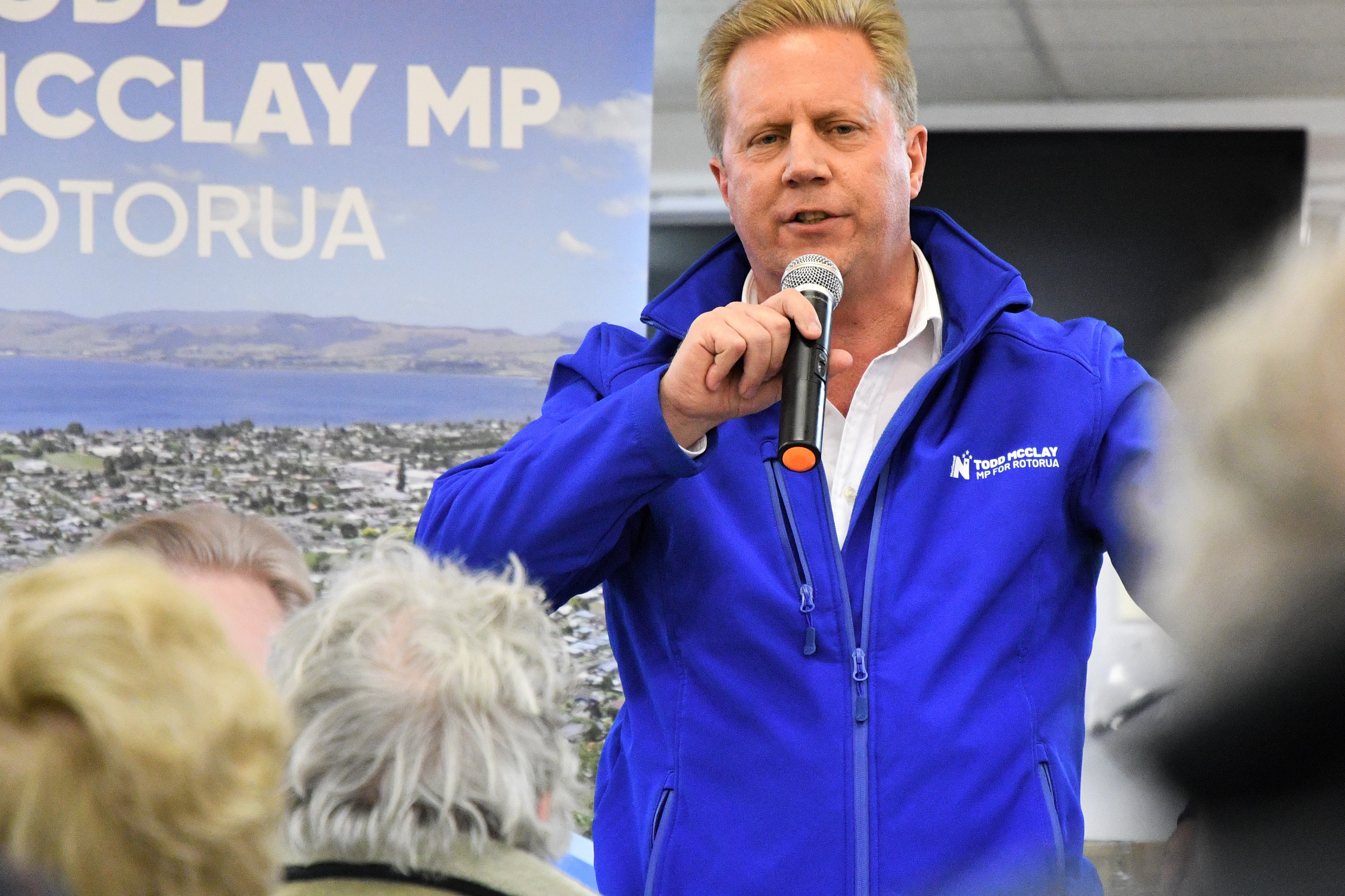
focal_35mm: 172
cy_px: 413
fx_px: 6426
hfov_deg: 11.9
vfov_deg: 8.0
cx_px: 858
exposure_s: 1/320
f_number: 4
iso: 2000
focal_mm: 80
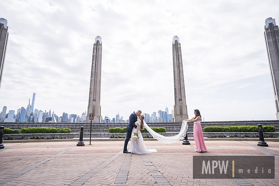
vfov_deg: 61.0
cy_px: 93
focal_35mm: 20
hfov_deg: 82.9
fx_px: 158
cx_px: 140
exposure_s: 1/1600
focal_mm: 20
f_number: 2.8
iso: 100
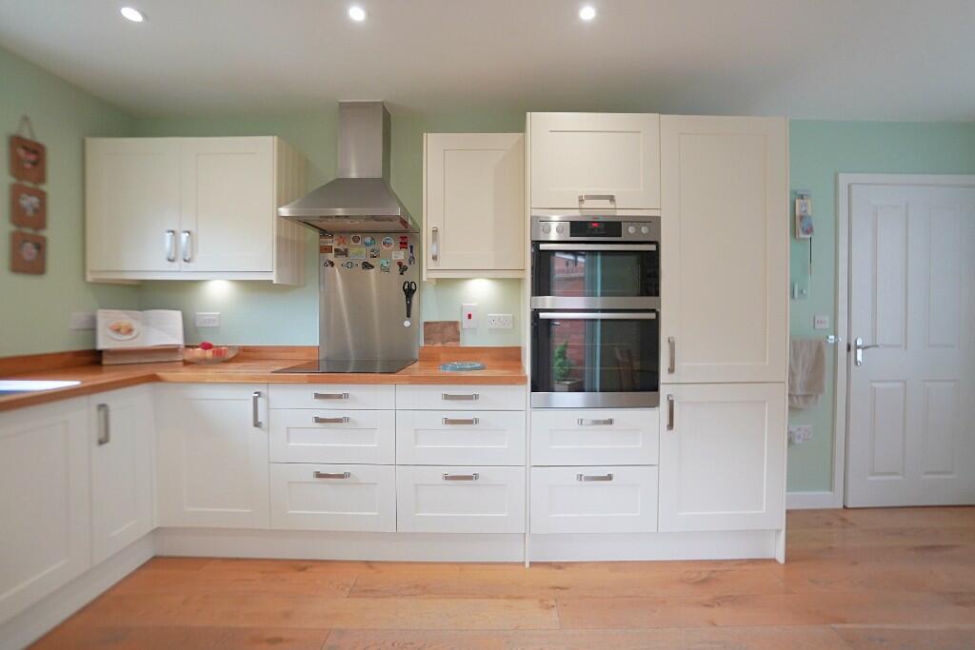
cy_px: 325
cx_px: 488
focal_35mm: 15
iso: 640
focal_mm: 10
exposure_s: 1/160
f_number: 4
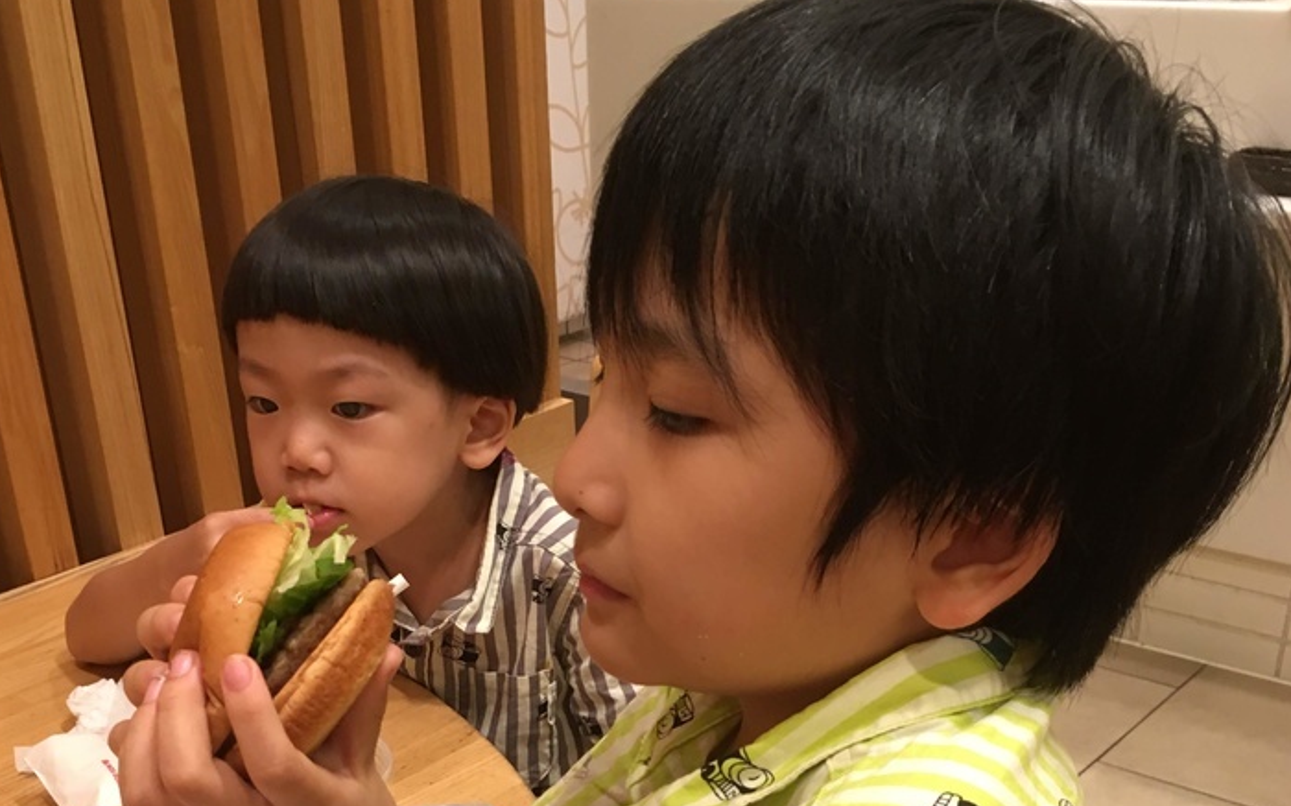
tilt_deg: -26.0
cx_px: 622
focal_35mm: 45
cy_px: 771
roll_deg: +2.7
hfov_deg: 44.4
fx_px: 1583
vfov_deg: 27.2
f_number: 2.2
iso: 100
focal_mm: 4.15
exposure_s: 1/30
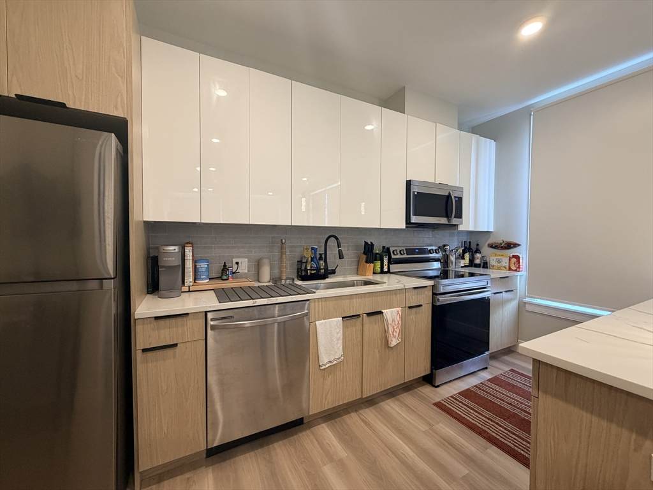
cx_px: 326
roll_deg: -0.2
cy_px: 245
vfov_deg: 85.7
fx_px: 264
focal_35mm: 14
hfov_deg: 102.1
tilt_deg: -1.6
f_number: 2.2
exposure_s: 1/60
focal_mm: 2.22
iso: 200
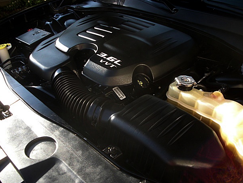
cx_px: 124
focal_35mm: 38
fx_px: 267
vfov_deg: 37.7
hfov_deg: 49.0
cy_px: 93
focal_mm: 6.3
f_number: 2.8
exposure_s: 1/100
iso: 50
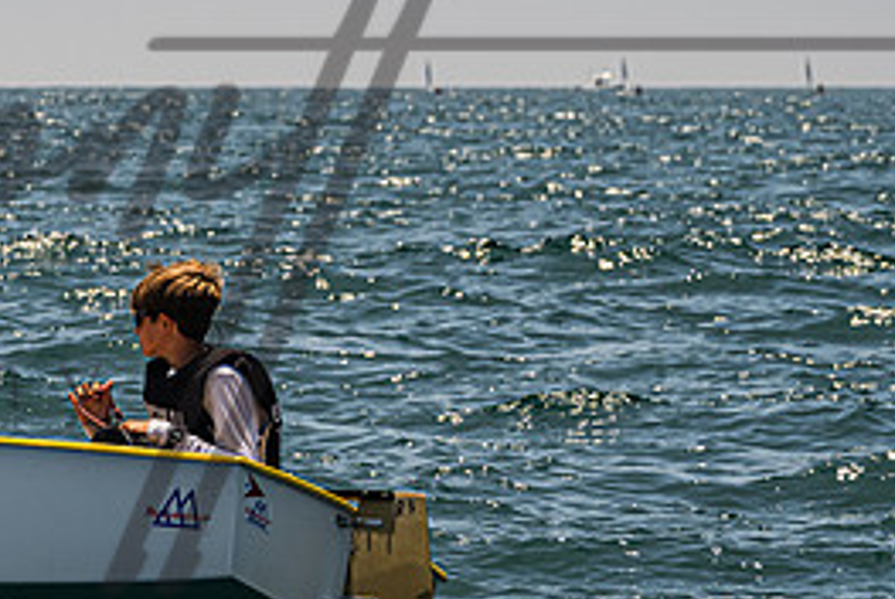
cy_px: 216
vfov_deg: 4.0
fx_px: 8611
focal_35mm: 346
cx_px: 146
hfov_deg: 5.9
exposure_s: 1/1250
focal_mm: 130
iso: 250
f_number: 7.1
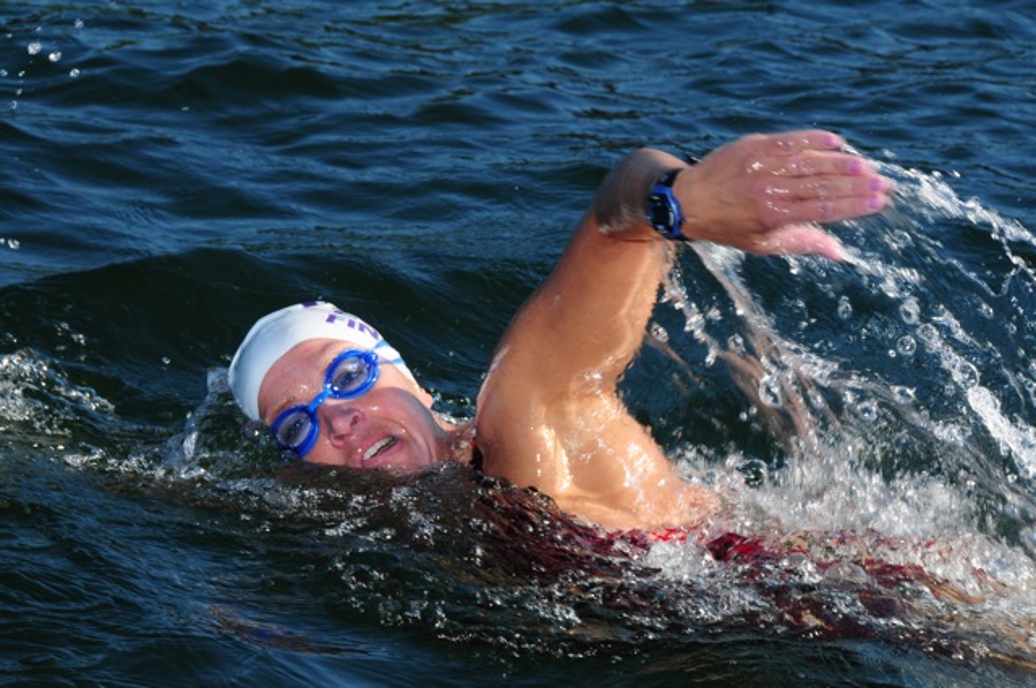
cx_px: 518
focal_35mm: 202
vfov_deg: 6.8
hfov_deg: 10.2
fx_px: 5820
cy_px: 344
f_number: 18
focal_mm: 135
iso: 400
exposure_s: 1/250
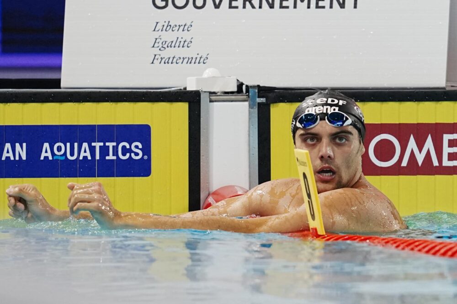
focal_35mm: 600
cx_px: 228
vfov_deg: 2.3
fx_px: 7614
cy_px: 152
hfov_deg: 3.4
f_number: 3.2
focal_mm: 400
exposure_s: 1/1600
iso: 1600
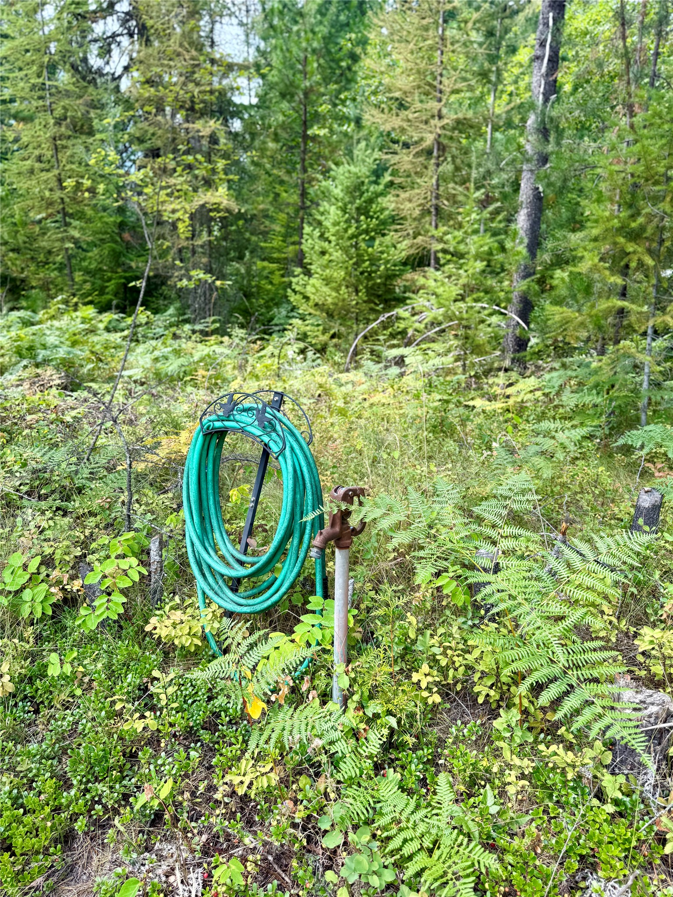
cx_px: 336
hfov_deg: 56.8
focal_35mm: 24
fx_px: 622
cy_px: 448
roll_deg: -2.5
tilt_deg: -12.8
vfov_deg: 71.6
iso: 80
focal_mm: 6.76
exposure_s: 1/742
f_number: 1.78
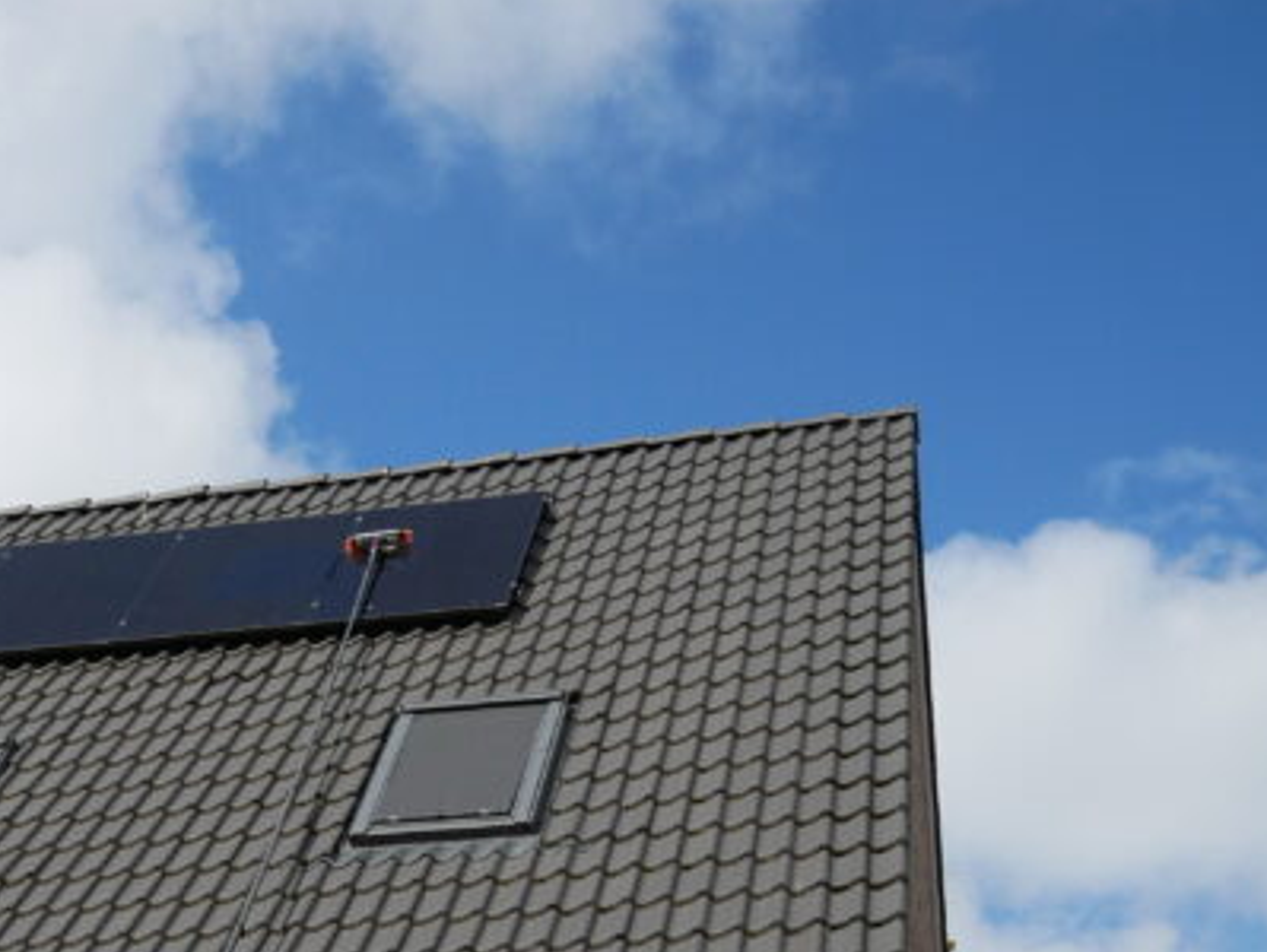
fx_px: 2821
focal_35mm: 77
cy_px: 1109
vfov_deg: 18.3
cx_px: 184
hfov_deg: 24.7
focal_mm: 15
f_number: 3.7
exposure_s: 1/3200
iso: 200
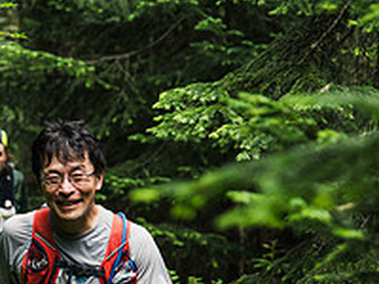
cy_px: 302
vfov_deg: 7.6
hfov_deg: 10.1
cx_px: 100
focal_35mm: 195
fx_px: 2135
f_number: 3.2
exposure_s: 1/400
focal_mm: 70
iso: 320
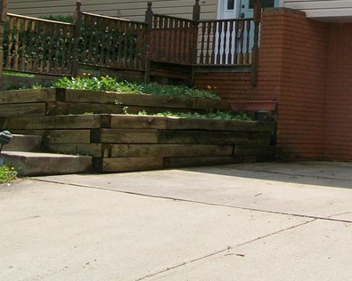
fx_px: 896
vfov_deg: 17.1
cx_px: 324
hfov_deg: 21.7
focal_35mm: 86
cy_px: -53
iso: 64
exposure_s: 1/400
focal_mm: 6.1
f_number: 4.9
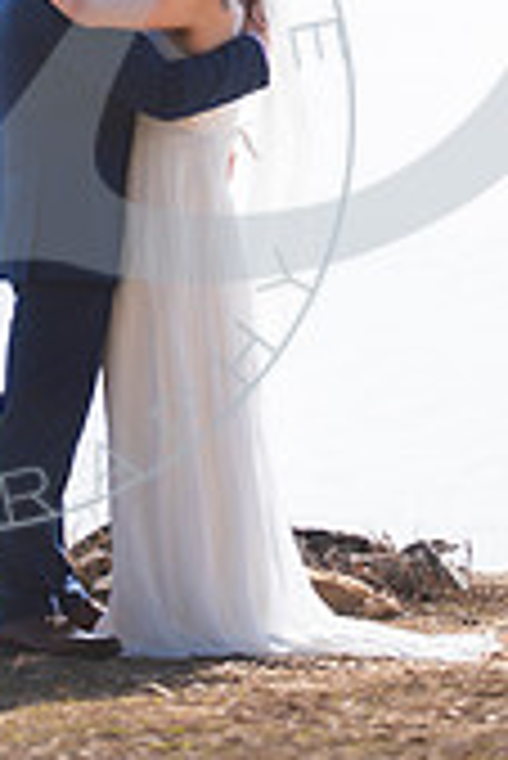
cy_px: -225
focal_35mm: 308
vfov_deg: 6.6
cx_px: 139
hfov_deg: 4.5
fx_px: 6506
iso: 100
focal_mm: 116
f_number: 2.8
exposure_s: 1/800
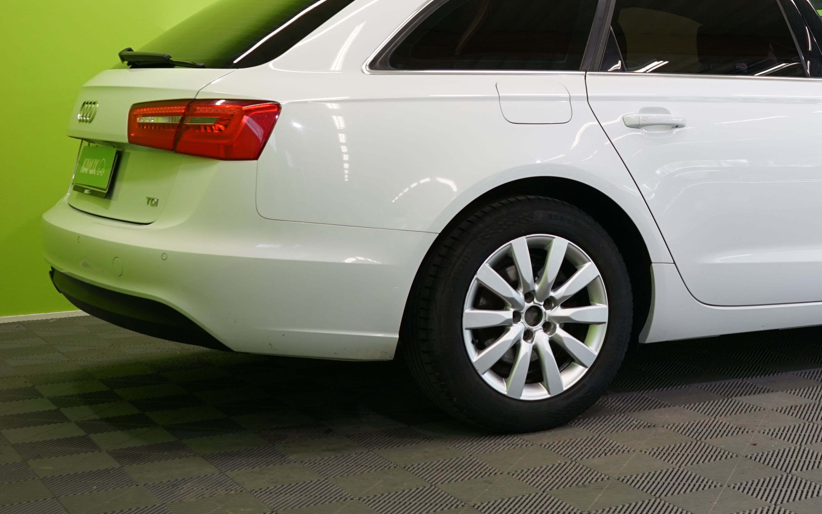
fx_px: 1389
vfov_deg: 20.8
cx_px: 655
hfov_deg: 32.1
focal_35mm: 62
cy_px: 118
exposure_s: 1/30
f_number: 5.6
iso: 400
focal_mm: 33
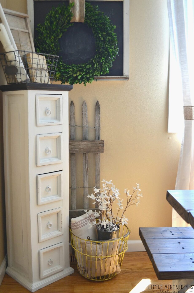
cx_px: 92
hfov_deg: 34.0
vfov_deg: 49.6
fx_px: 317
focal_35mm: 39
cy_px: 140
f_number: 4
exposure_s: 1/80
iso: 400
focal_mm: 24
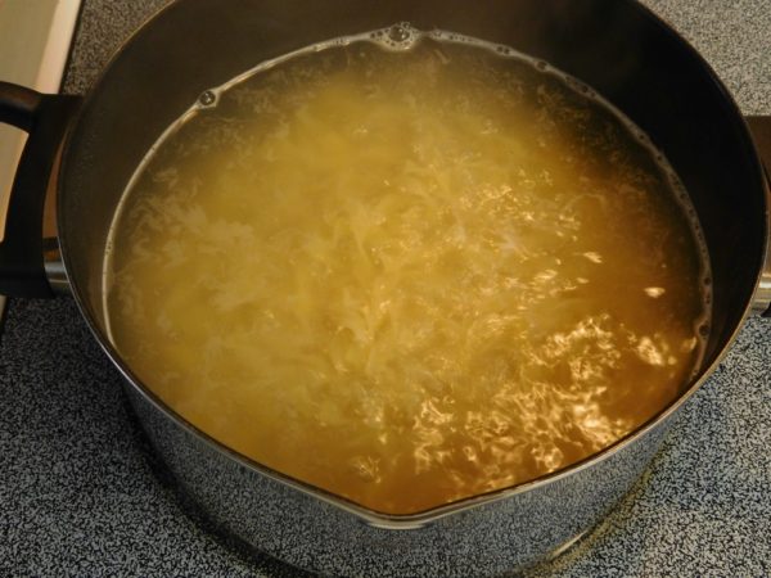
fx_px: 1002
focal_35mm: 45
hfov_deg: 42.1
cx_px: 386
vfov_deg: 32.2
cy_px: 289
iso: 400
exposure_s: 1/25
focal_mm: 8
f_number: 3.7
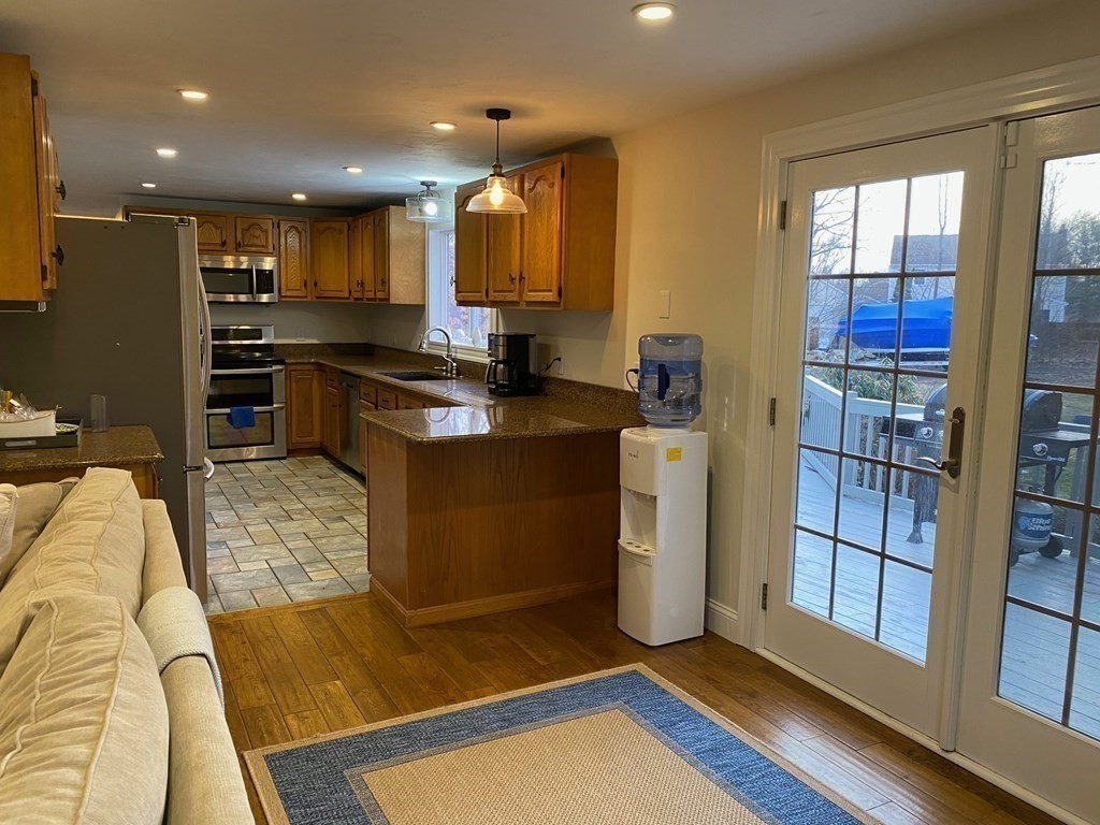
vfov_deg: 53.1
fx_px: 826
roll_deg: -1.6
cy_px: 412
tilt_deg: -8.0
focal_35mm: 26
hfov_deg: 67.3
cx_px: 550
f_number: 1.8
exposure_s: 1/60
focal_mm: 4.25
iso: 125
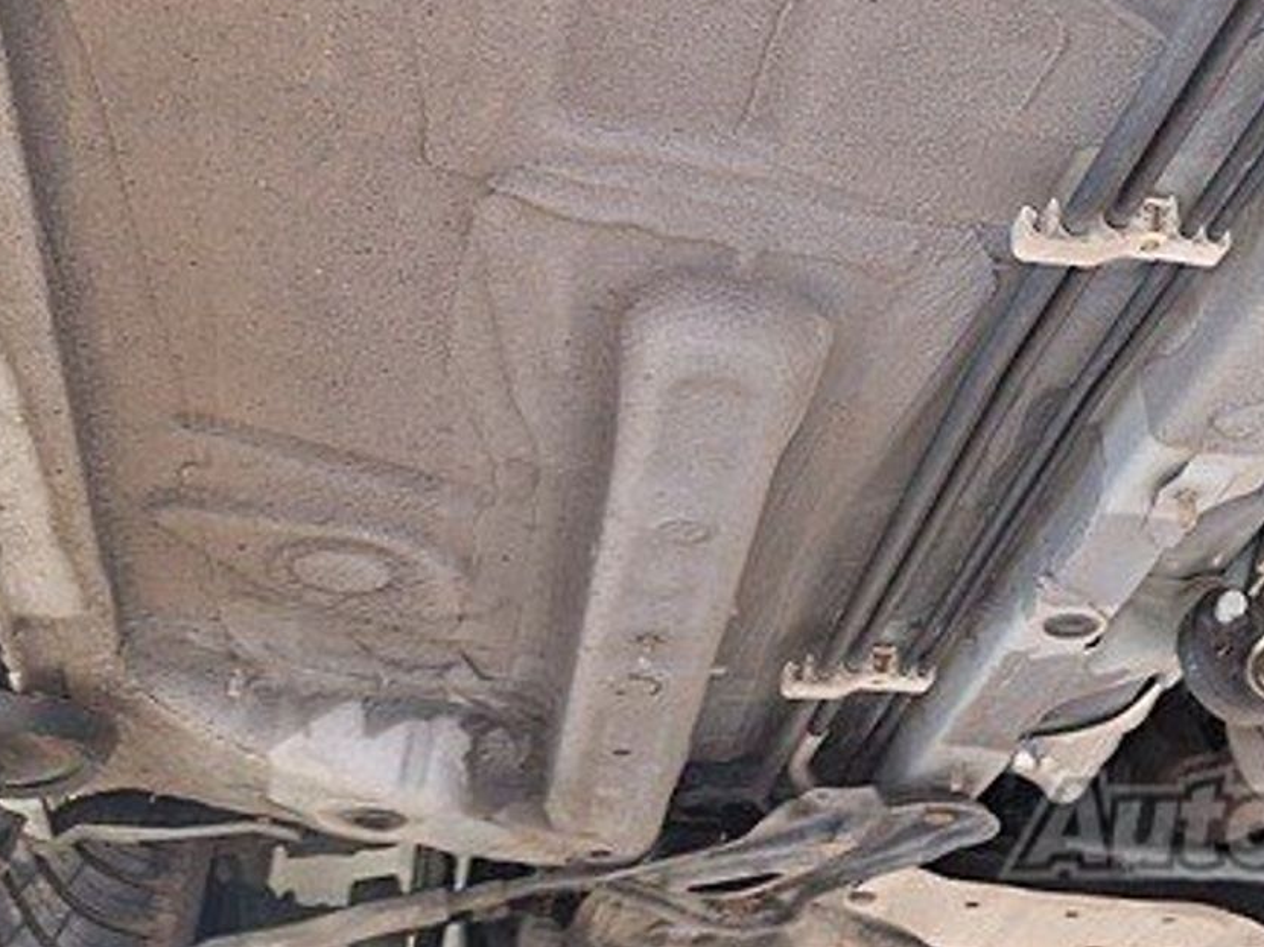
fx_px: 1972
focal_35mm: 54
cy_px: 139
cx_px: 1299
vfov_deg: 26.3
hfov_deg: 32.4
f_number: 1.8
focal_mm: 5.4
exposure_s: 1/100
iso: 1000
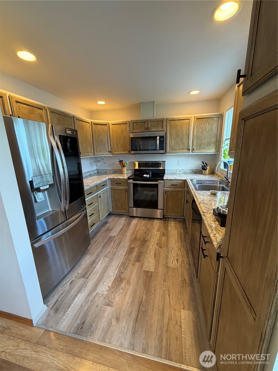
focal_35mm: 14
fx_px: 150
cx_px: 139
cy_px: 186
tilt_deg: -13.8
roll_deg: +1.8
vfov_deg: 102.1
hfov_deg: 85.7
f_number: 2.2
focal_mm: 2.22
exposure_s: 1/60
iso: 200
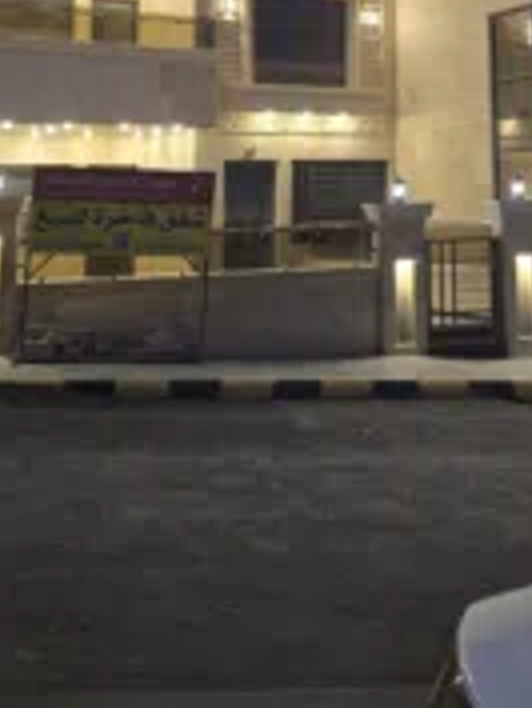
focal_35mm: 52
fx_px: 1064
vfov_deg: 34.5
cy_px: 56
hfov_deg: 27.1
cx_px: 472
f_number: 1.7
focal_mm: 6.3
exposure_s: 1/100
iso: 400
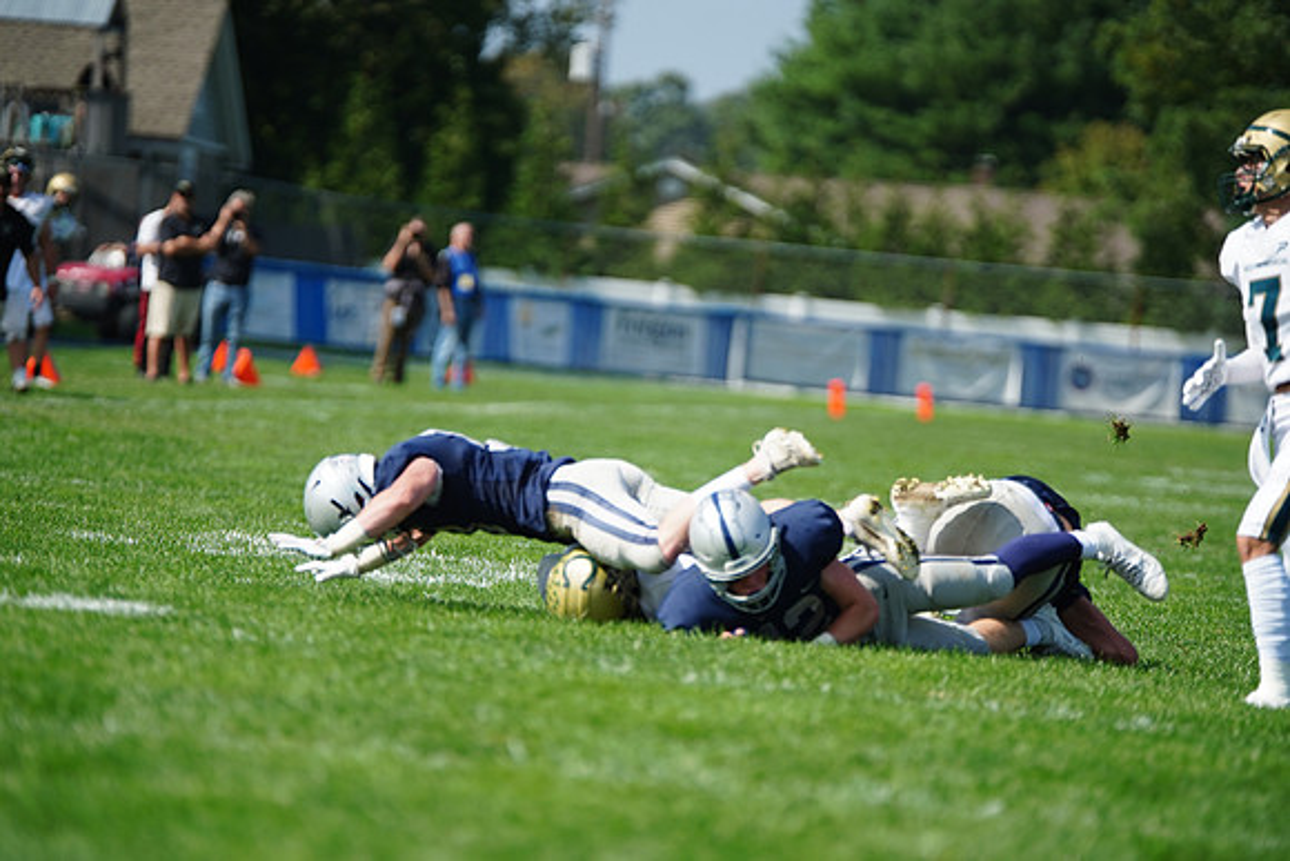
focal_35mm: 234
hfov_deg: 8.8
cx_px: 645
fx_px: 8387
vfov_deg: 5.9
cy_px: 430
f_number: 2.8
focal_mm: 234
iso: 400
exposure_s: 1/4000
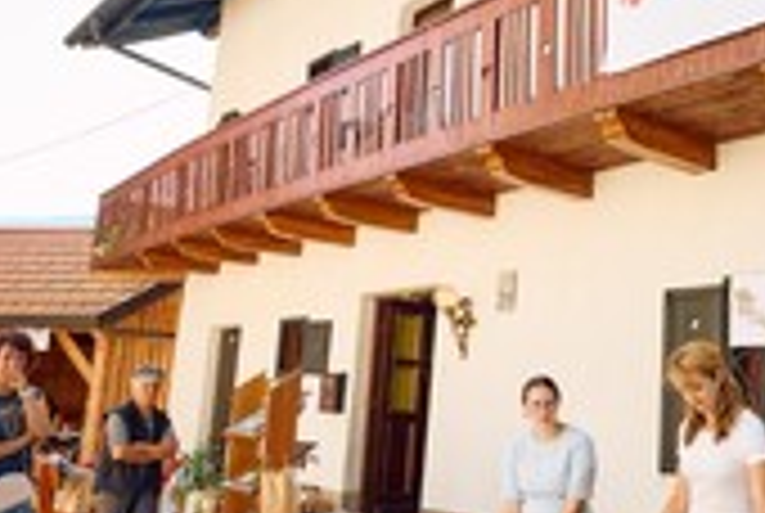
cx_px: 630
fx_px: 788
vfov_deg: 36.1
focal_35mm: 37
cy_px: 279
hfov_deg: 48.4
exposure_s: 1/200
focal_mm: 14
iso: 100
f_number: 4
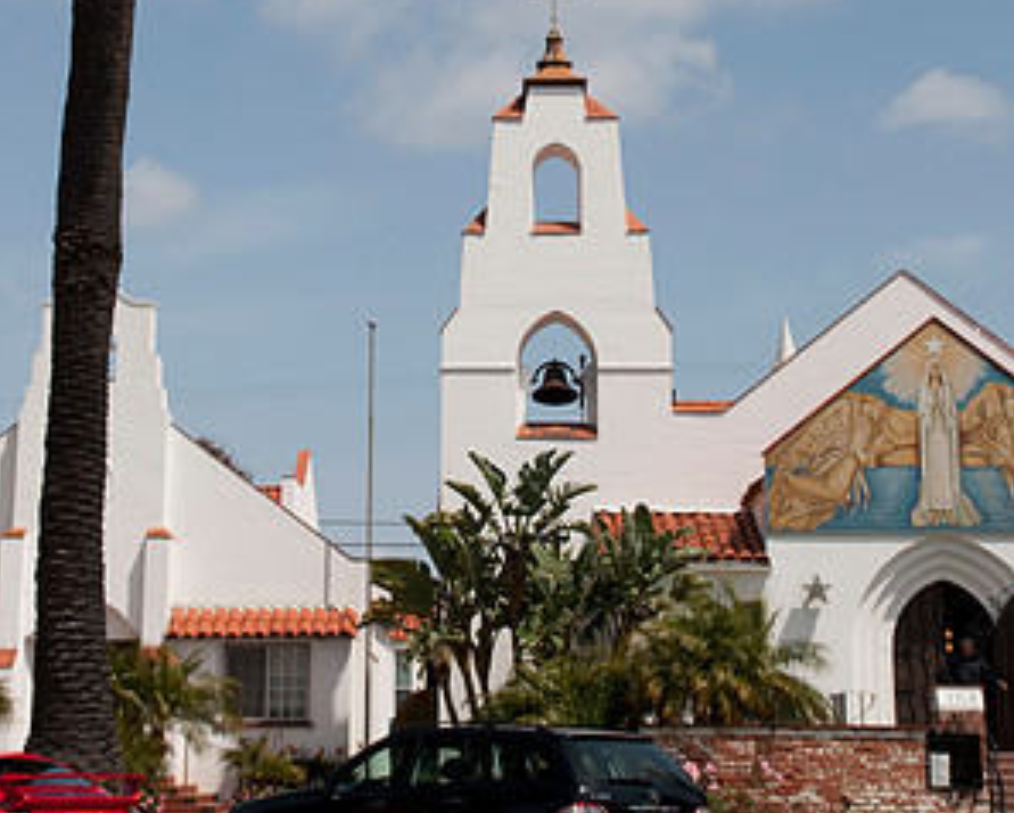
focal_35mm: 81
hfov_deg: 23.5
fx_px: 2432
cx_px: 507
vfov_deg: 18.9
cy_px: 229
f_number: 8
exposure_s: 1/1000
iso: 200
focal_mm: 38
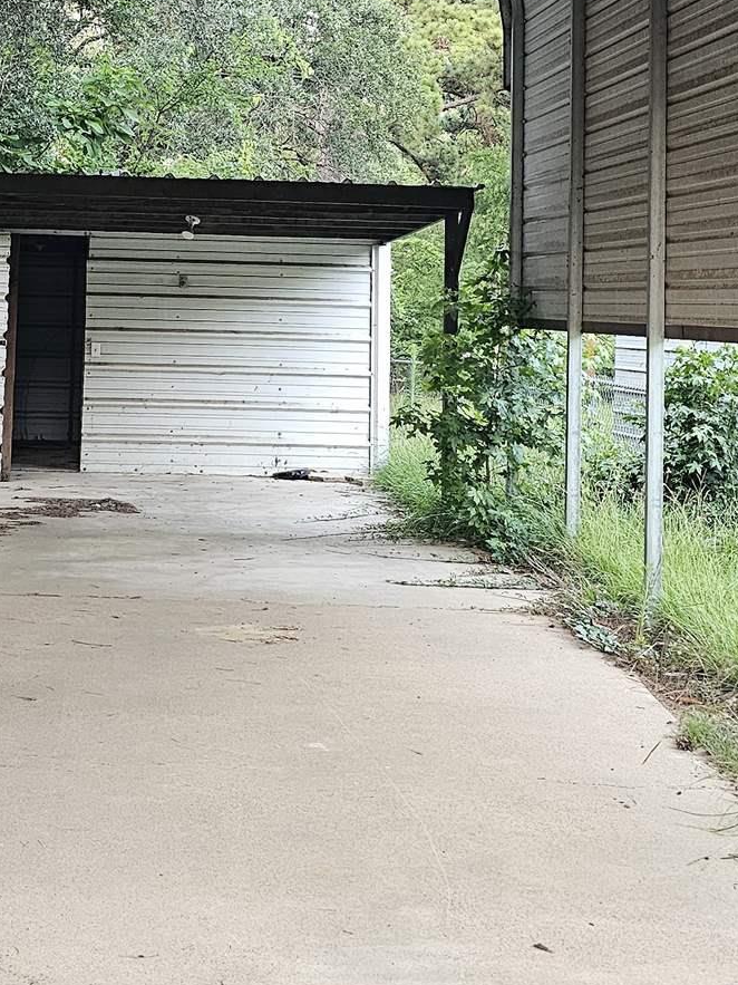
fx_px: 1706
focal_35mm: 60
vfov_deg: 31.3
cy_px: 180
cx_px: 172
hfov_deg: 24.1
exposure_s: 1/120
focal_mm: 6.3
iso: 640
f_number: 1.7
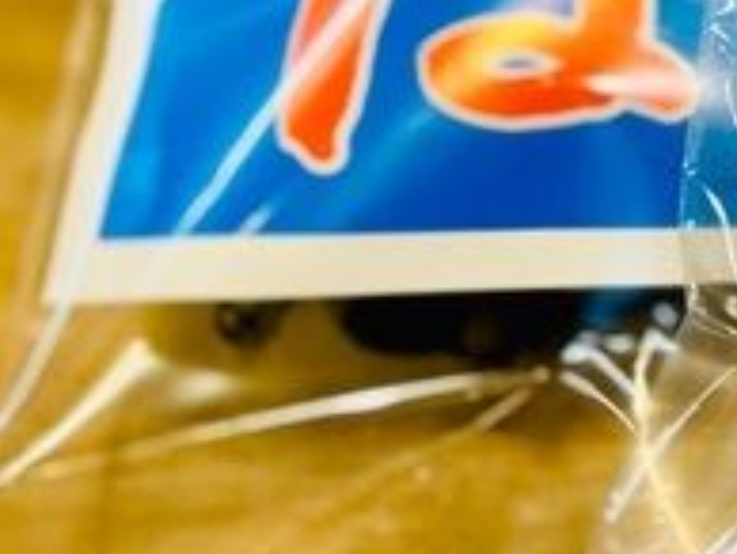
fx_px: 2324
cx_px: 1423
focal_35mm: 109
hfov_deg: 15.0
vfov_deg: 12.9
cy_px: -256
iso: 125
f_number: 1.5
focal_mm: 5.7
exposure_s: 1/100
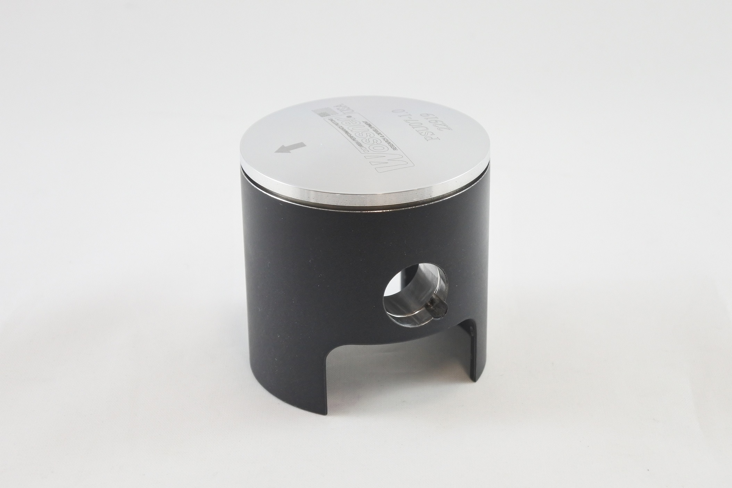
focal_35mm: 60
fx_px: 1220
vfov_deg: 22.6
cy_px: 244
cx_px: 366
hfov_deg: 33.4
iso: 560
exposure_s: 1/125
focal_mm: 22.3
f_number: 4.8
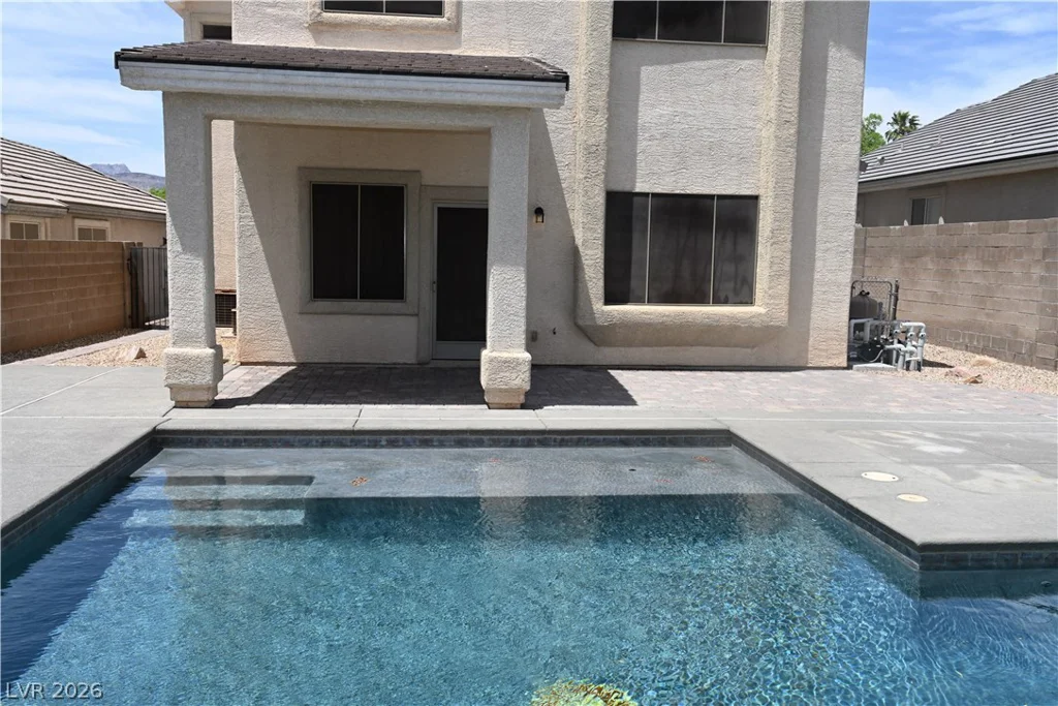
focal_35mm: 30
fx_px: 896
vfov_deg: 43.0
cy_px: 353
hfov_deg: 61.1
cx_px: 529
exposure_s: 1/200
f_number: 10
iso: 100
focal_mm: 30.5
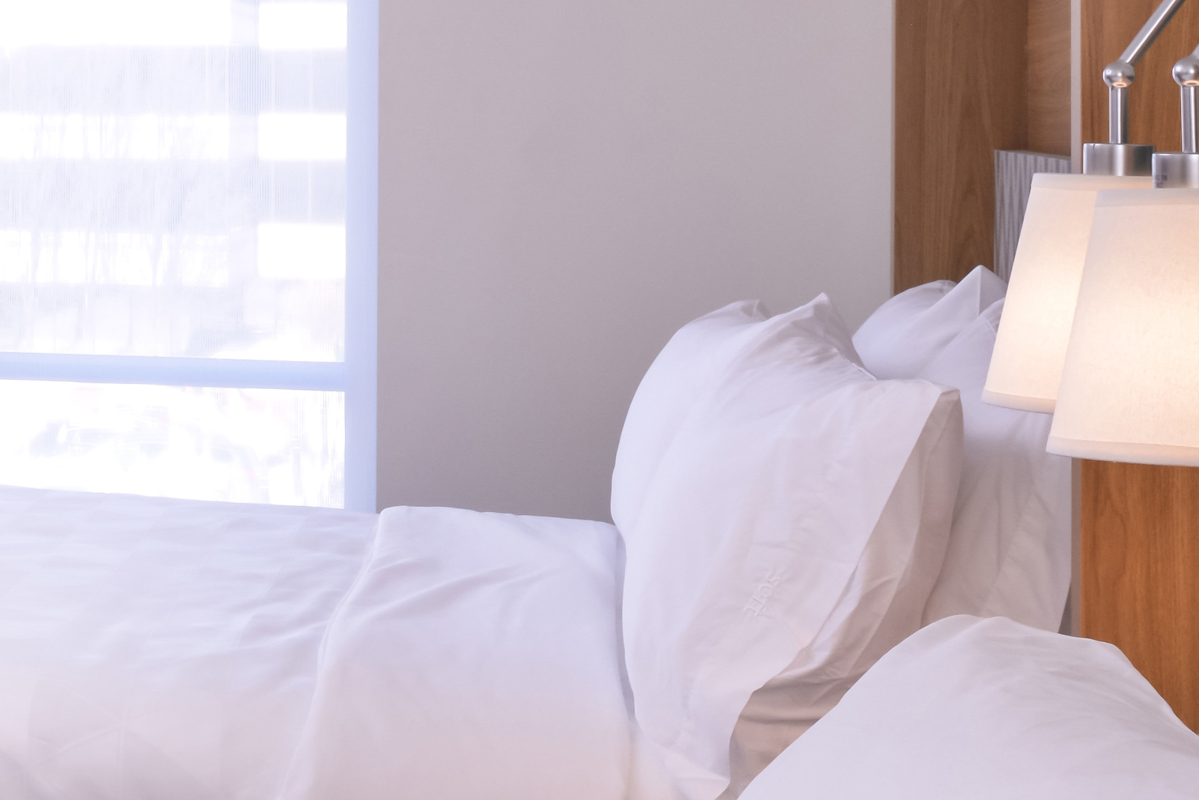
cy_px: 486
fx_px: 2698
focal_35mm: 81
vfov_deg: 16.8
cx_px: -543
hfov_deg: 21.5
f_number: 13
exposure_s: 1/50
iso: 640
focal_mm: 24
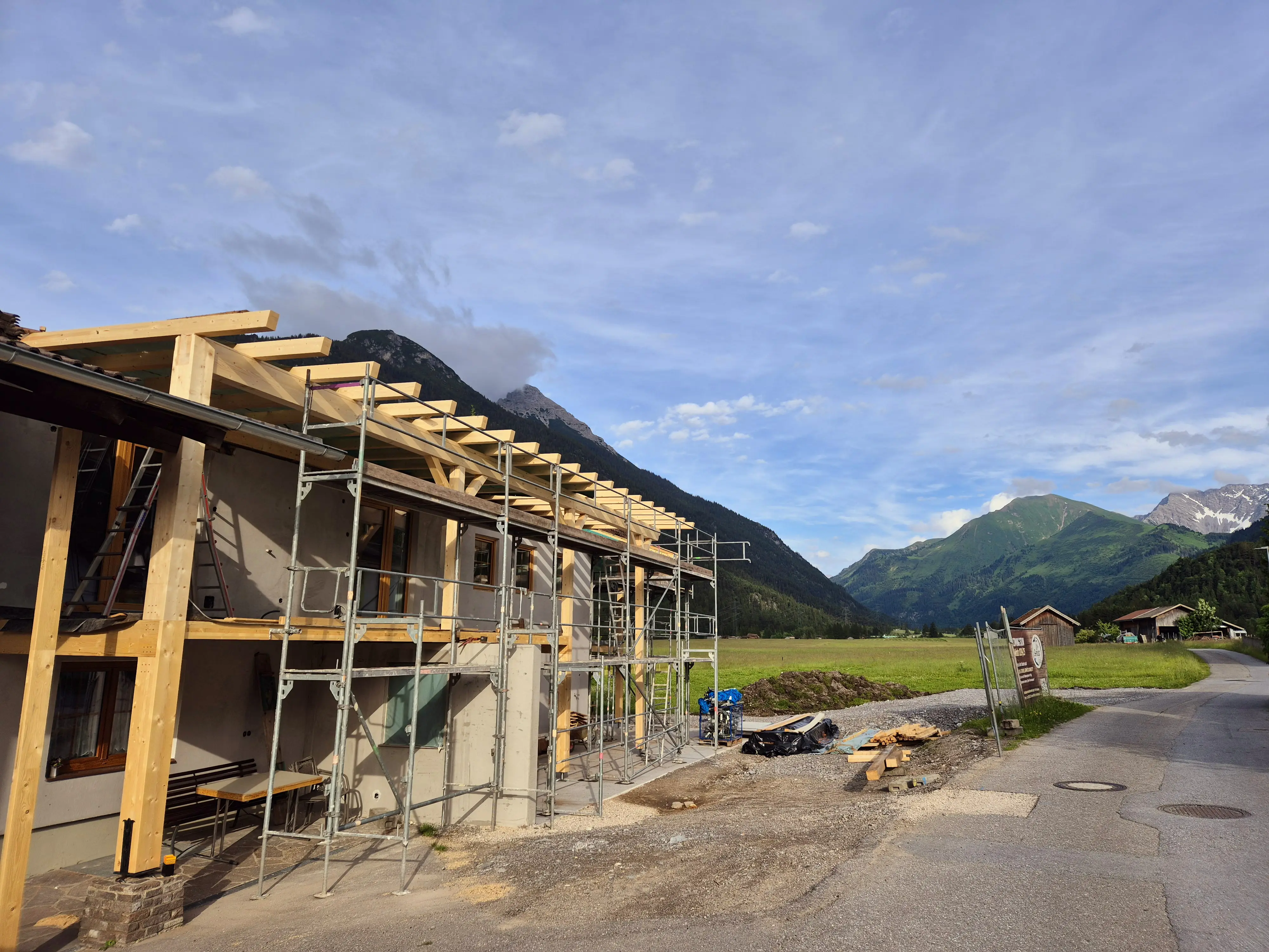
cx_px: 634
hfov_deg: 73.9
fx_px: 843
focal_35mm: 23
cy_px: 476
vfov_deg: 58.9
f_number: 1.8
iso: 25
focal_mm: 5.4
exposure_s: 1/1667
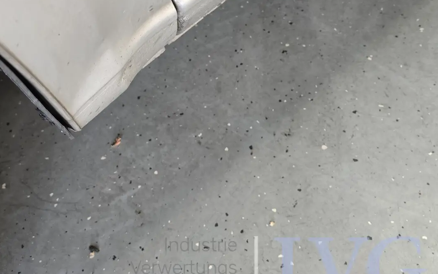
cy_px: 60
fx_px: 525
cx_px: 189
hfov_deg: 45.2
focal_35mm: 44
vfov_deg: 28.7
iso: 200
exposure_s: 1/100
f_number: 1.7
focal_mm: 6.3
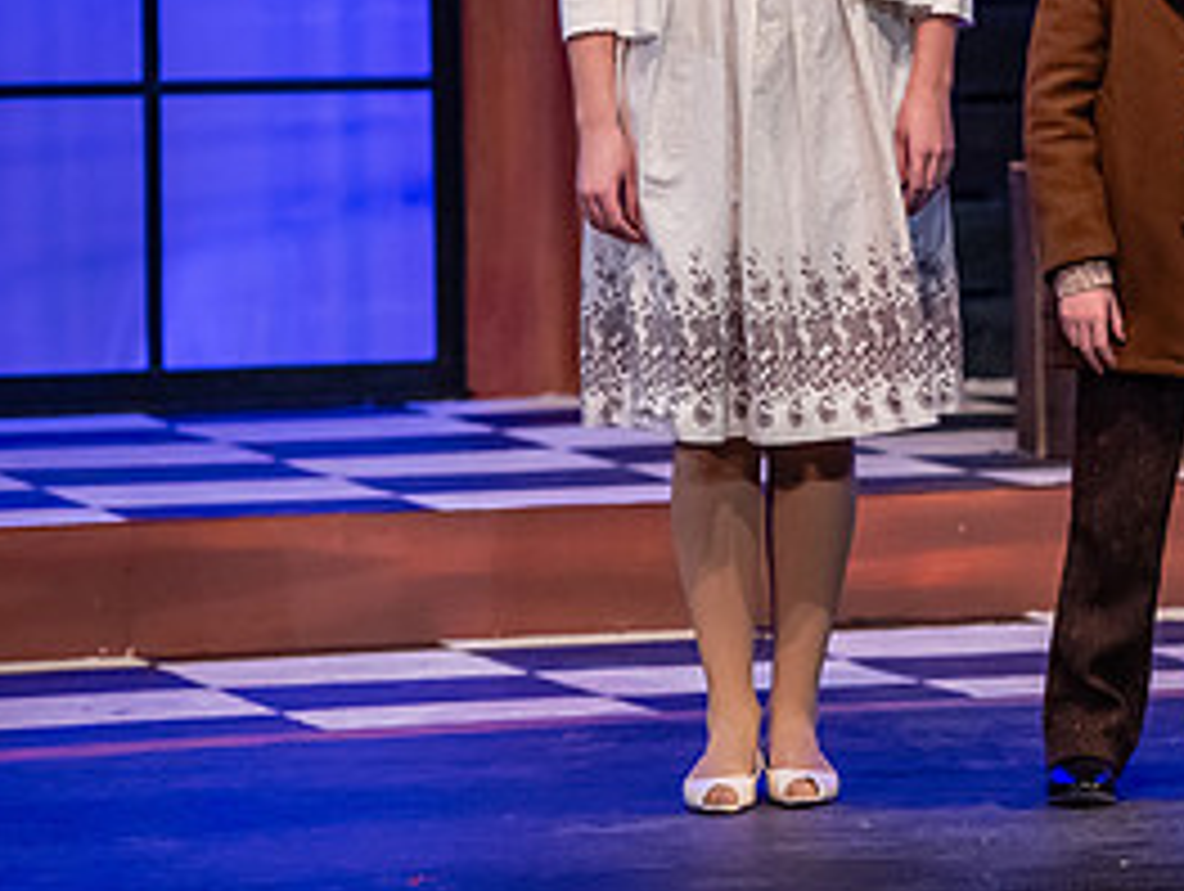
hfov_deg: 6.4
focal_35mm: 307
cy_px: 34
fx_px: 10515
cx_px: 1220
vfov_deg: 4.8
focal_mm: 145
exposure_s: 1/200
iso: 2500
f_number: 3.2
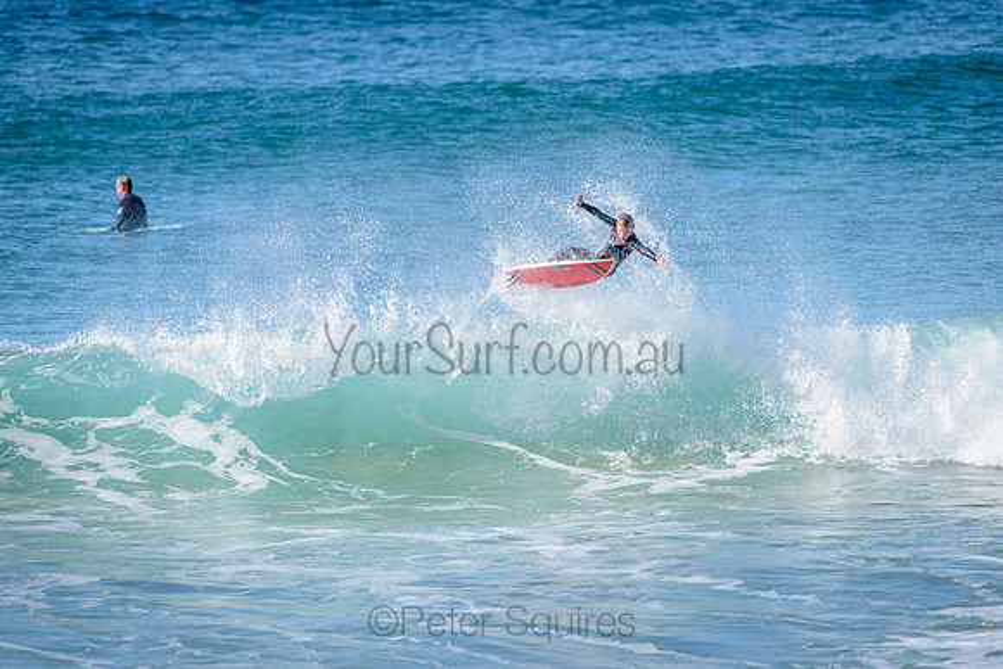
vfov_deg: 2.8
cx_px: 502
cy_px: 334
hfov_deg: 4.1
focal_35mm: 500
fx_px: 13933
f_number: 5.6
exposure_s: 1/2000
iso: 250
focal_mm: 500
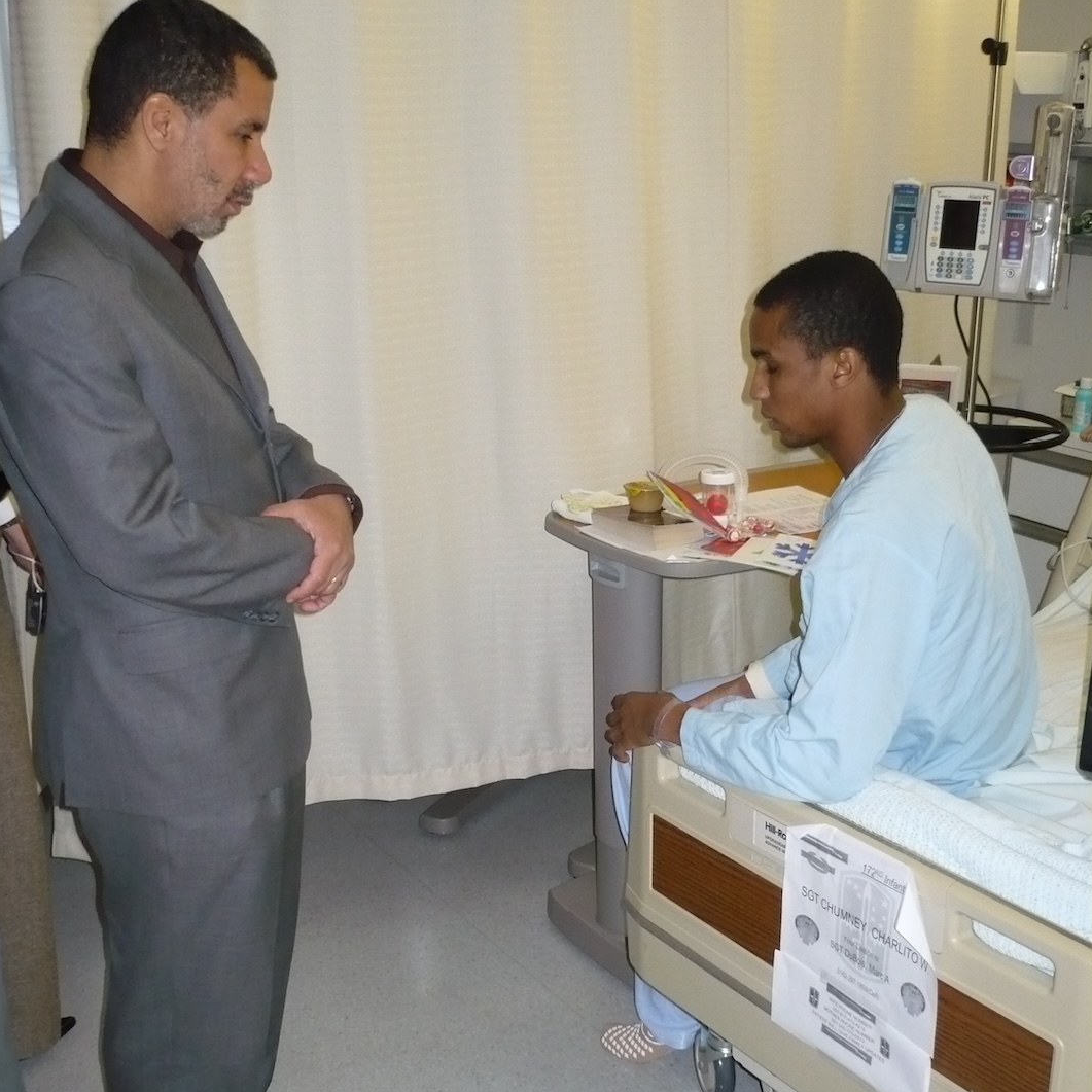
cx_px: 538
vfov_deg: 39.9
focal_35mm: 42
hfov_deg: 40.0
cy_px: 640
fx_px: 1499
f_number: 2.8
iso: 200
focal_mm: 5.8
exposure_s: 1/30
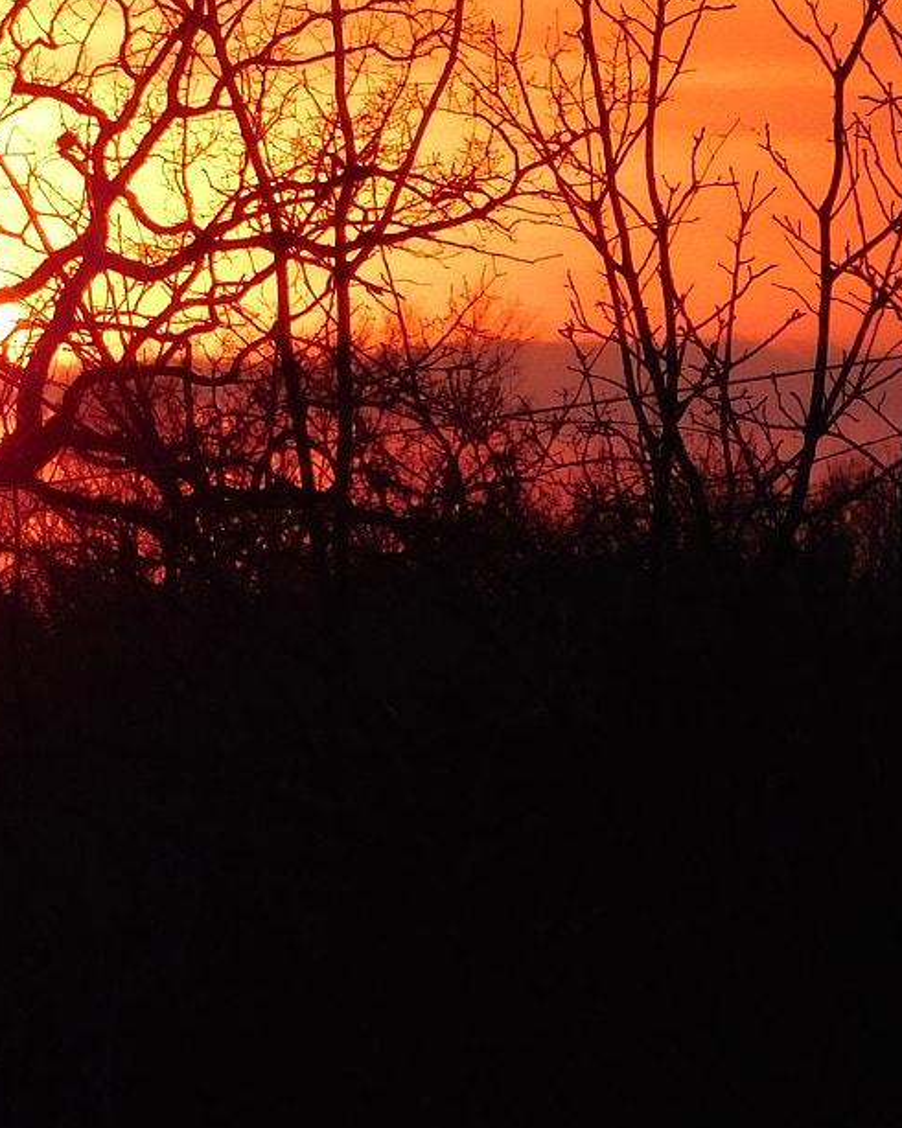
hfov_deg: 1.2
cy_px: 478
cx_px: -291
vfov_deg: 1.5
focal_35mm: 1310
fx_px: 43736
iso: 125
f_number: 6
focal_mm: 91.2
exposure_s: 1/200
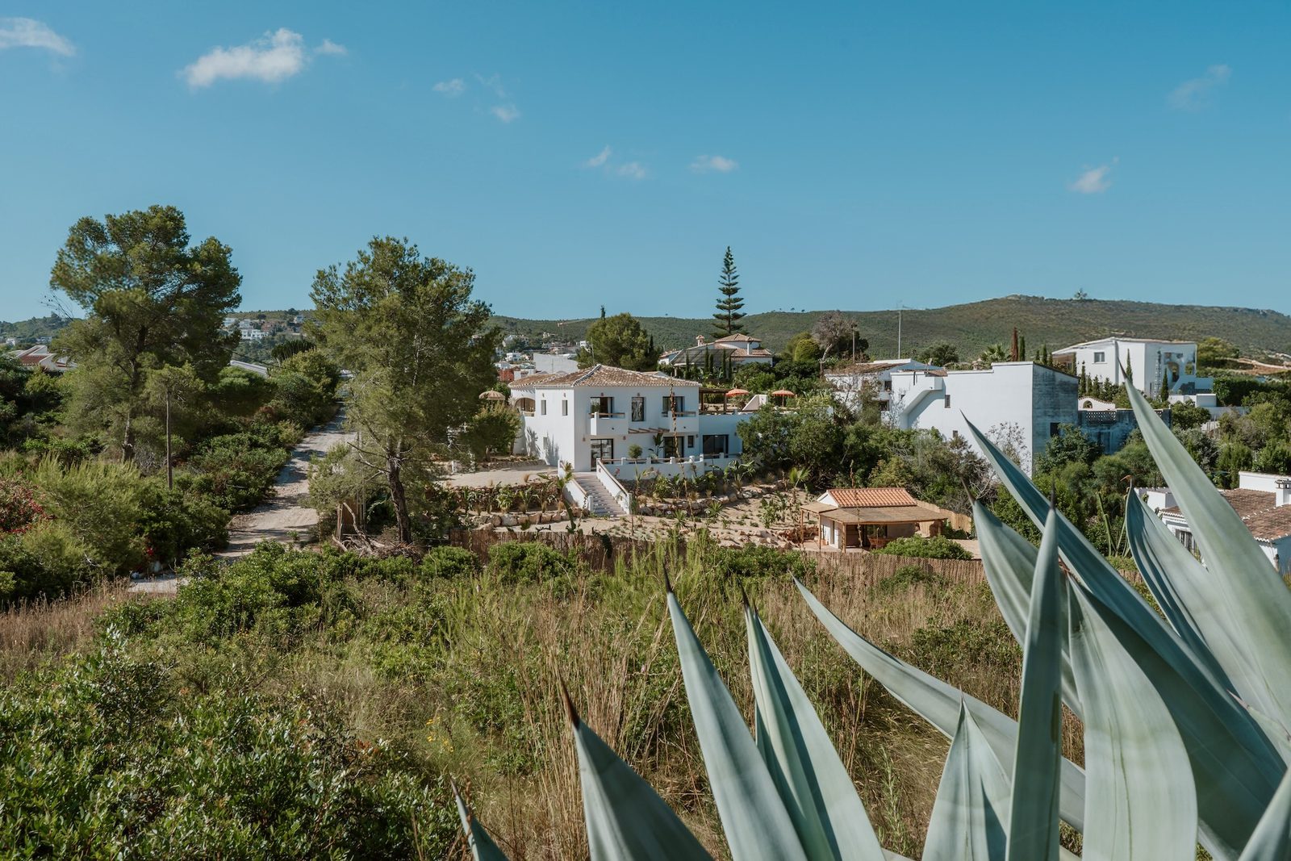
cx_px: 646
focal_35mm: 29
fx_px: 1040
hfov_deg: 63.7
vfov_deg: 45.0
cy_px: 430
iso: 160
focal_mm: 29
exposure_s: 1/320
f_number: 11
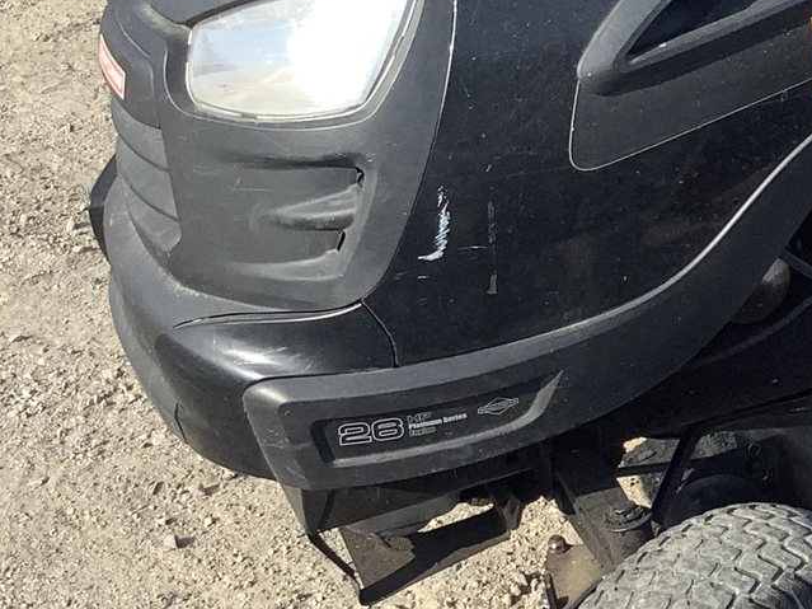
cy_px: 140
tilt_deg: -24.4
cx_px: 996
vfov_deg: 15.2
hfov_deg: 19.0
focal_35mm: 97
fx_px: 2275
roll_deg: -3.6
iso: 25
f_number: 2.4
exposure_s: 1/617
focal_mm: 3.3
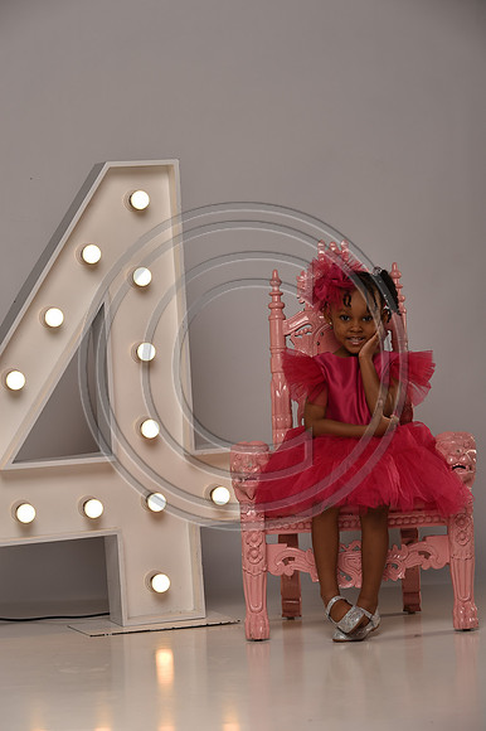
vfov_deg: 20.8
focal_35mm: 98
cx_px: 243
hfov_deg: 13.9
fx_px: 1987
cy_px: 366
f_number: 5.6
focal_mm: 98
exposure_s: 1/160
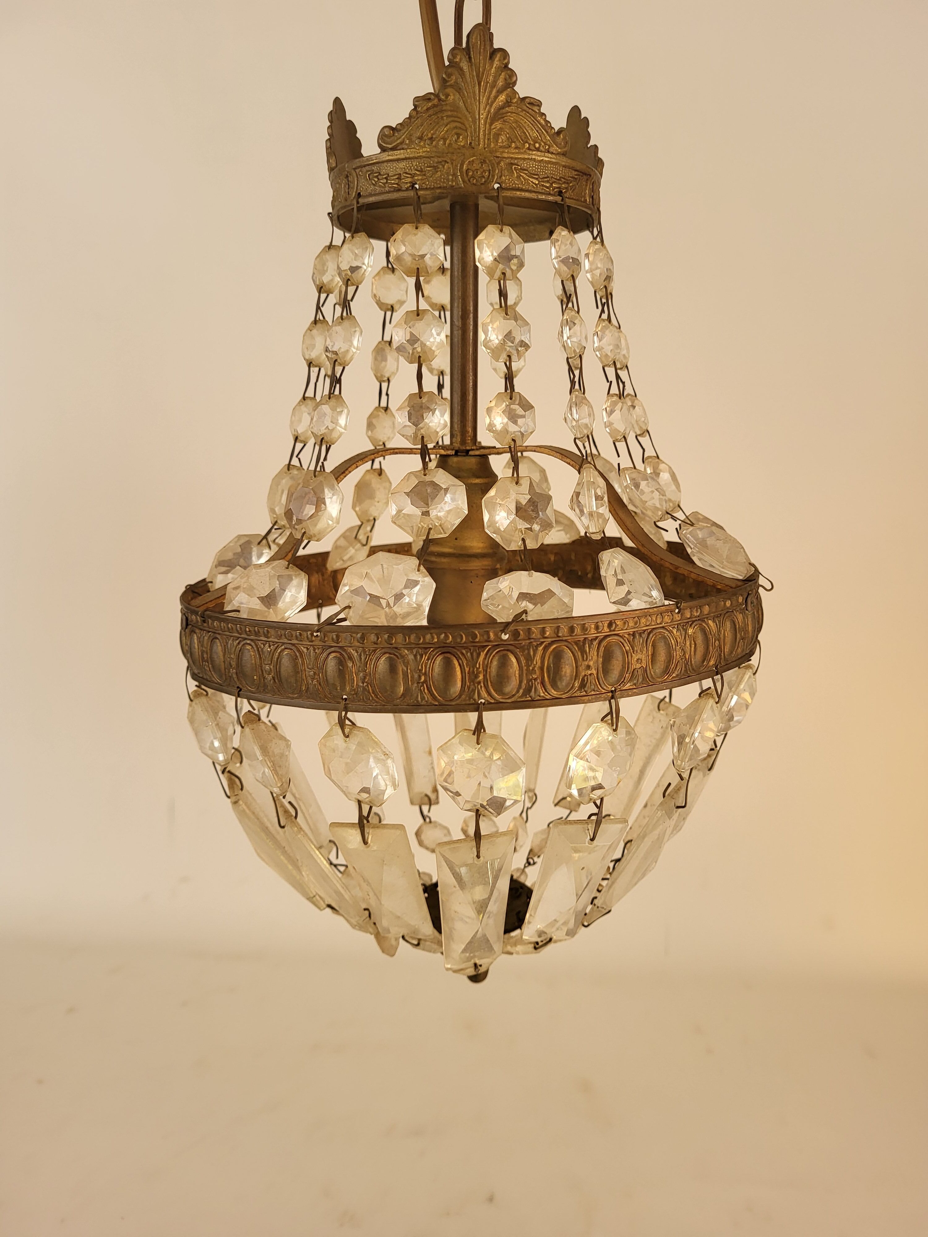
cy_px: 618
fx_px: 929
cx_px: 464
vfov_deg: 67.3
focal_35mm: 26
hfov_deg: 53.1
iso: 80
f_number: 1.8
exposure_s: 1/100
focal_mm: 5.4
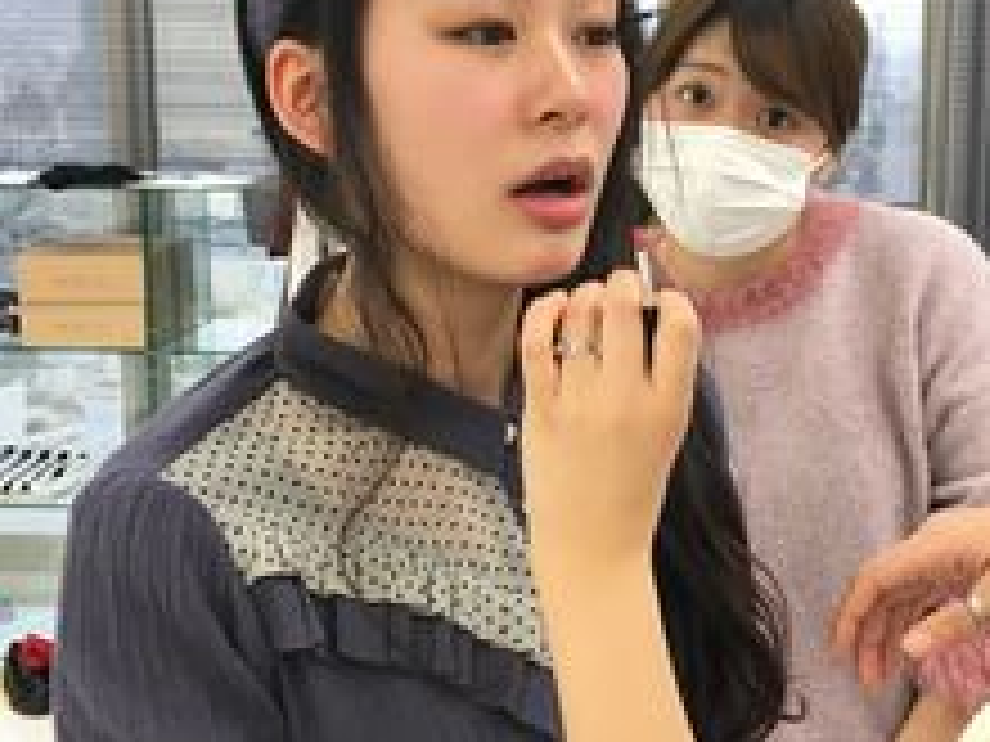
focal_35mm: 58
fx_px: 1659
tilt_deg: -9.0
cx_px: 626
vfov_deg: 25.2
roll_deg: -0.4
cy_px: 310
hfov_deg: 33.1
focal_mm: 4.15
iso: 64
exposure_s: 1/30
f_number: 2.2
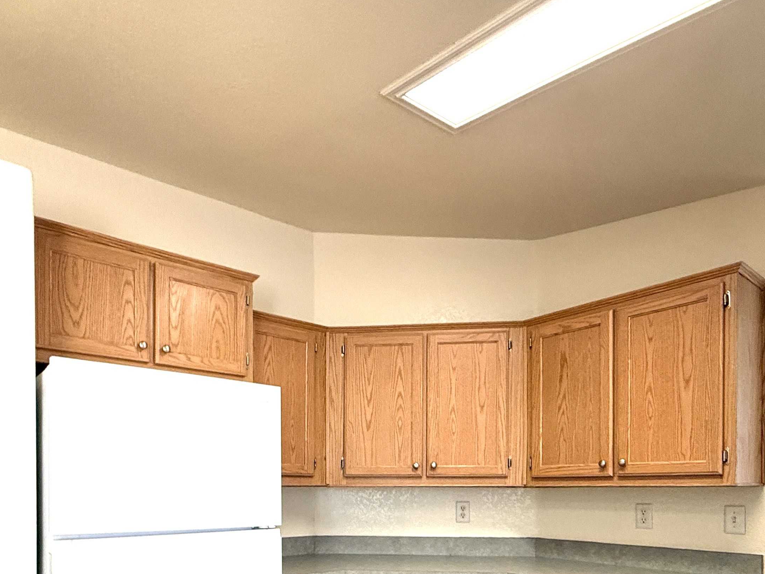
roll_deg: -0.5
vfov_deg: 48.7
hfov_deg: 67.2
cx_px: 348
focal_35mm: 26
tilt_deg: +0.0
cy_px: 491
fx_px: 575
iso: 250
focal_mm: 2.22
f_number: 2.2
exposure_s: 1/120
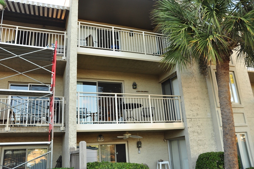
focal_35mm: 30
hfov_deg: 62.0
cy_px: 84
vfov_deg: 43.5
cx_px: 127
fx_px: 211
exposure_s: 1/80
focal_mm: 20
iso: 200
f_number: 5.6
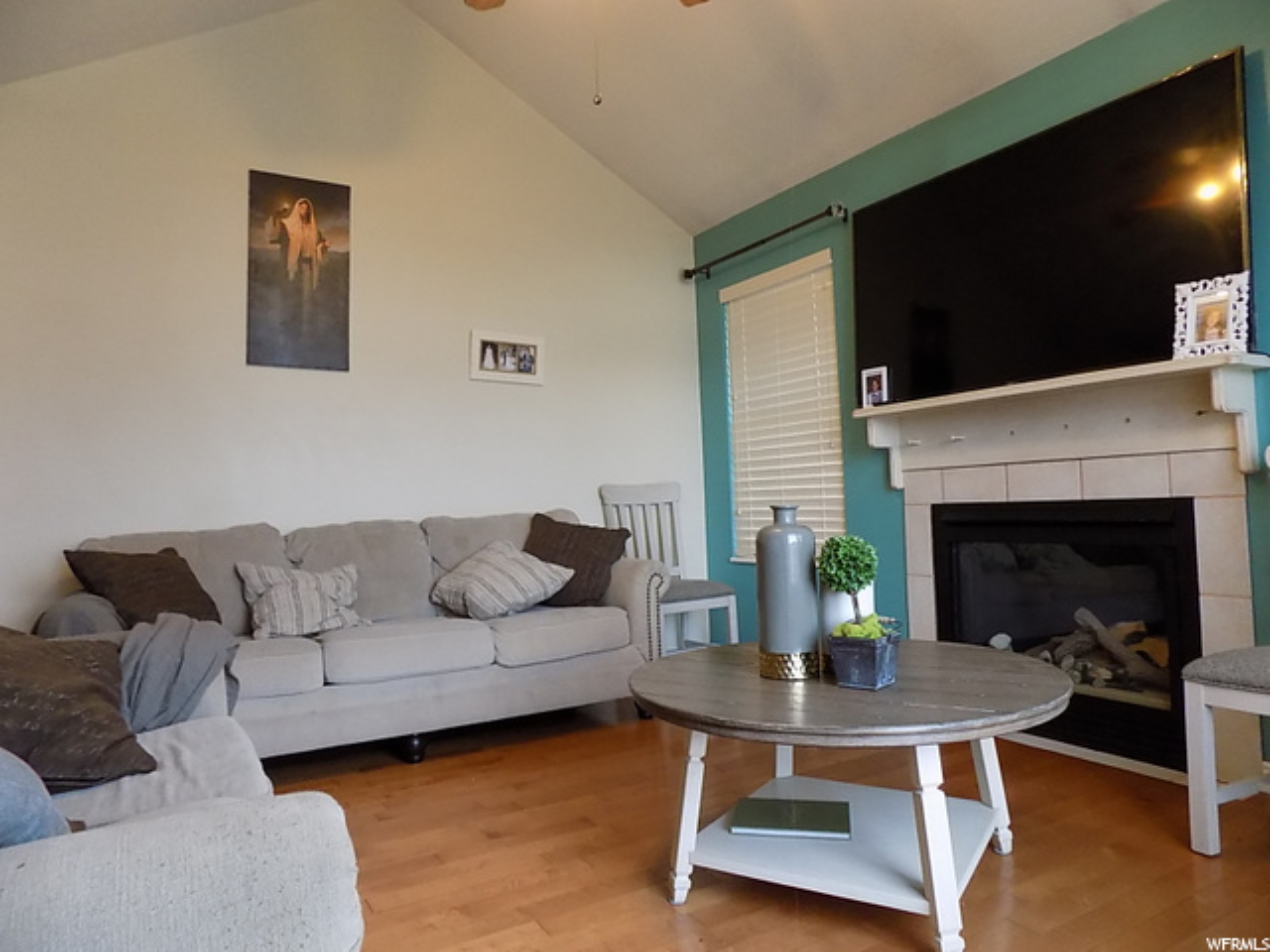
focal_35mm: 23
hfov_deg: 73.9
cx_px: 635
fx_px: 844
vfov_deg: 58.9
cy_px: 476
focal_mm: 4
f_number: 3.1
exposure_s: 1/30
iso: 320
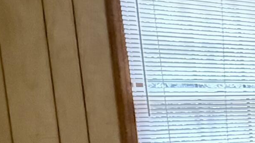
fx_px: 514
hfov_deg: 17.7
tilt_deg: -6.1
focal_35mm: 76
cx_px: 532
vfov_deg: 15.6
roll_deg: +1.9
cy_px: 147
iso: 1250
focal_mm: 2.22
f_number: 2.2
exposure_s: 1/60
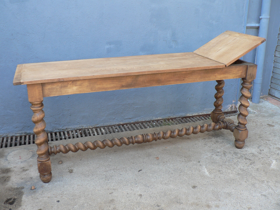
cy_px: 105
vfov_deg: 39.7
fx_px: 291
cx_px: 140
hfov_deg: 51.4
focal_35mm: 36
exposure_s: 1/40
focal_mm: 6
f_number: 2.8
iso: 80
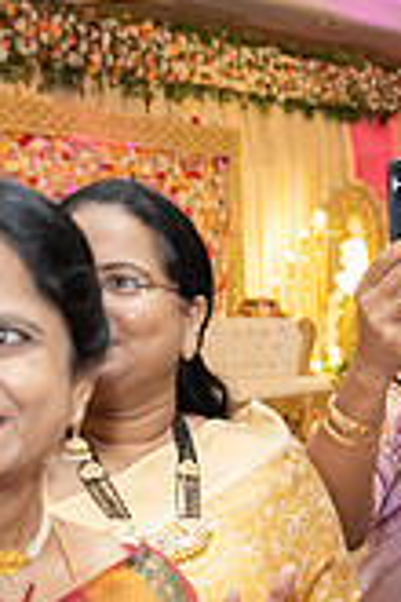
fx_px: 1454
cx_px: 609
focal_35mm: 87
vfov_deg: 23.3
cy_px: 410
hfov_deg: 14.6
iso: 1250
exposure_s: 1/160
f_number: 3.2
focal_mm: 24
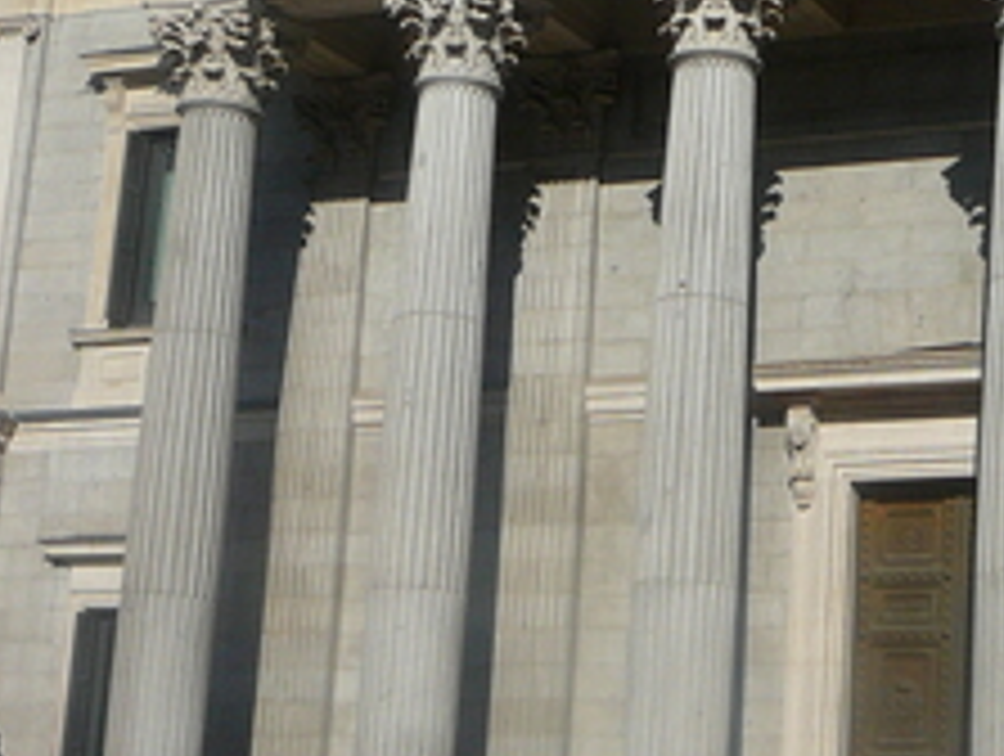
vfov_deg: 15.7
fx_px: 2731
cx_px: 959
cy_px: 279
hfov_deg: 20.3
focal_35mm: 94
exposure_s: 1/800
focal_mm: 5.2
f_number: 5
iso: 80
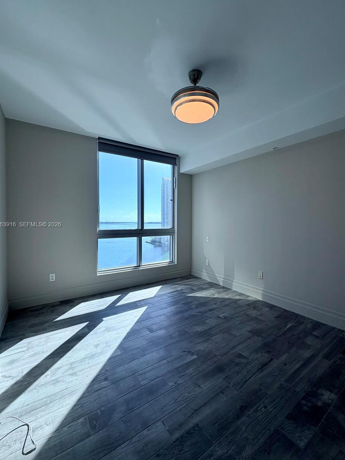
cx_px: 170
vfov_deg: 98.2
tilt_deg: -0.1
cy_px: 225
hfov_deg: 81.7
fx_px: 199
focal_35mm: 15
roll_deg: -0.5
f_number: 2.2
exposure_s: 1/770
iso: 25
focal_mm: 2.22
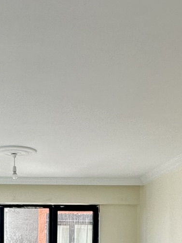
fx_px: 400
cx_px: 27
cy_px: 247
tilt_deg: +0.3
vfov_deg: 31.1
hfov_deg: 25.1
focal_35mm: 57
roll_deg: -1.7
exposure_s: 1/99
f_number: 2.2
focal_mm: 2.22
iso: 100
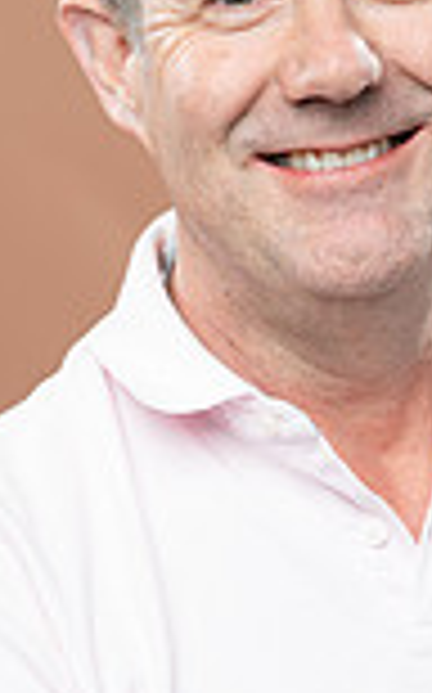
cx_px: 414
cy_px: 513
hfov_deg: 5.9
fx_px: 4209
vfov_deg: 9.4
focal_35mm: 223
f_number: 4
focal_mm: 75
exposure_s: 1/160
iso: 320
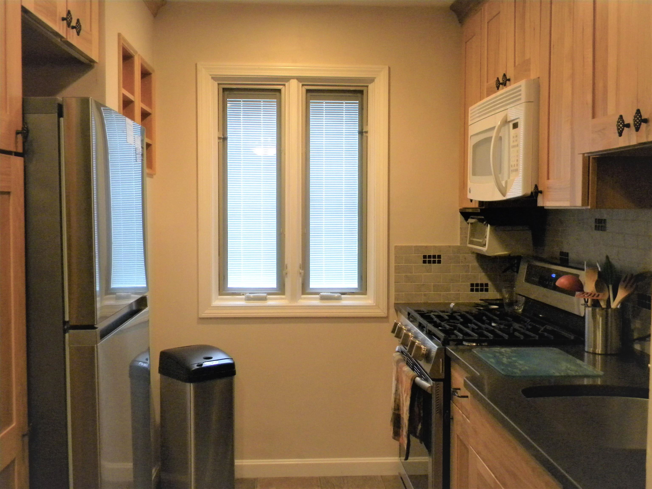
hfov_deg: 51.4
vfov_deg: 39.7
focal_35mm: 36
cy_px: 244
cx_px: 326
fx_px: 678
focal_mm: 6.4
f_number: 3.7
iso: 400
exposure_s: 1/28.3
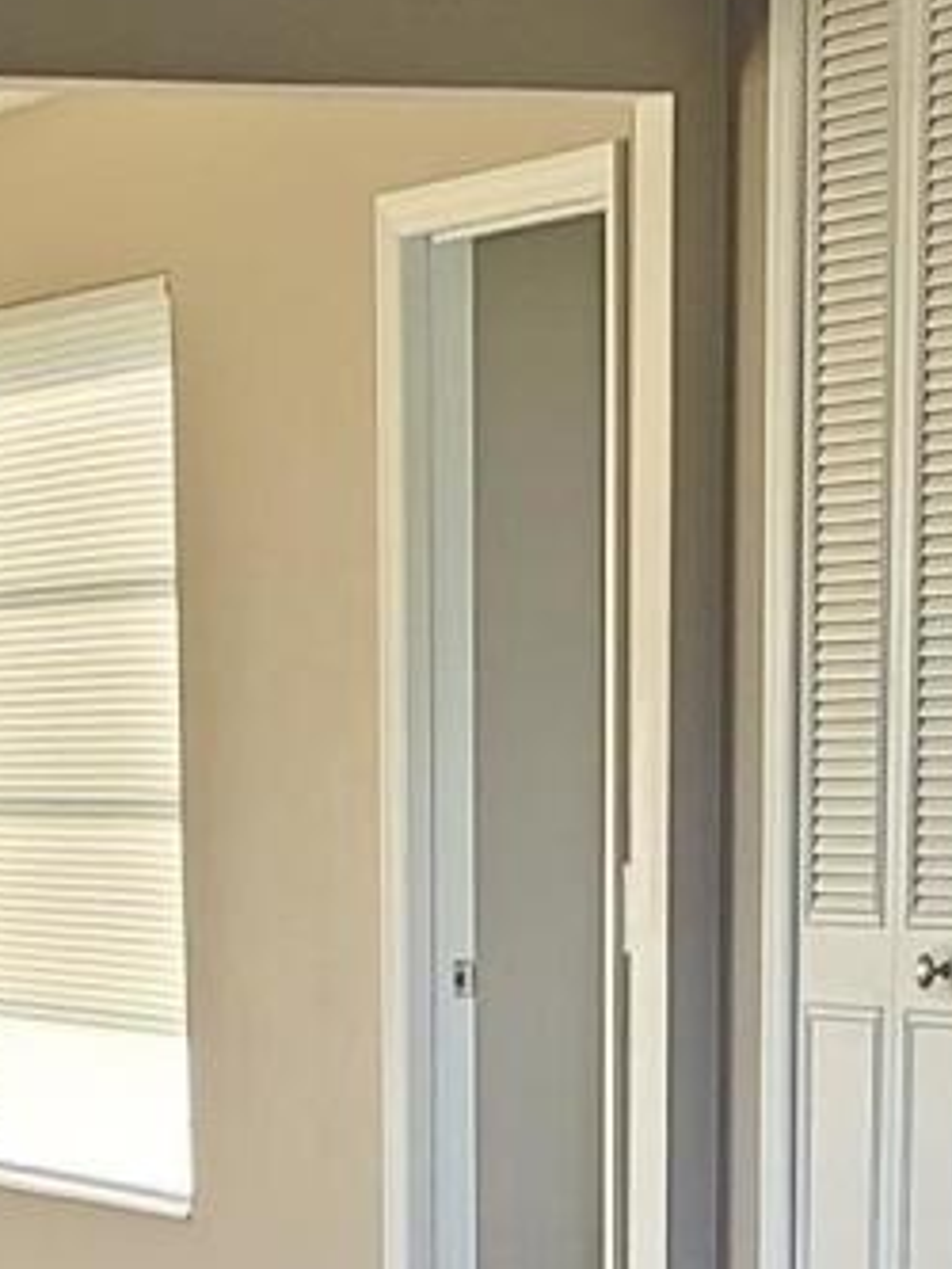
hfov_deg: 9.5
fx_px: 5717
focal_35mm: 156
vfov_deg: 11.4
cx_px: 392
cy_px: 2591
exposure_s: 1/59
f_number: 1.8
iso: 64
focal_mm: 5.4
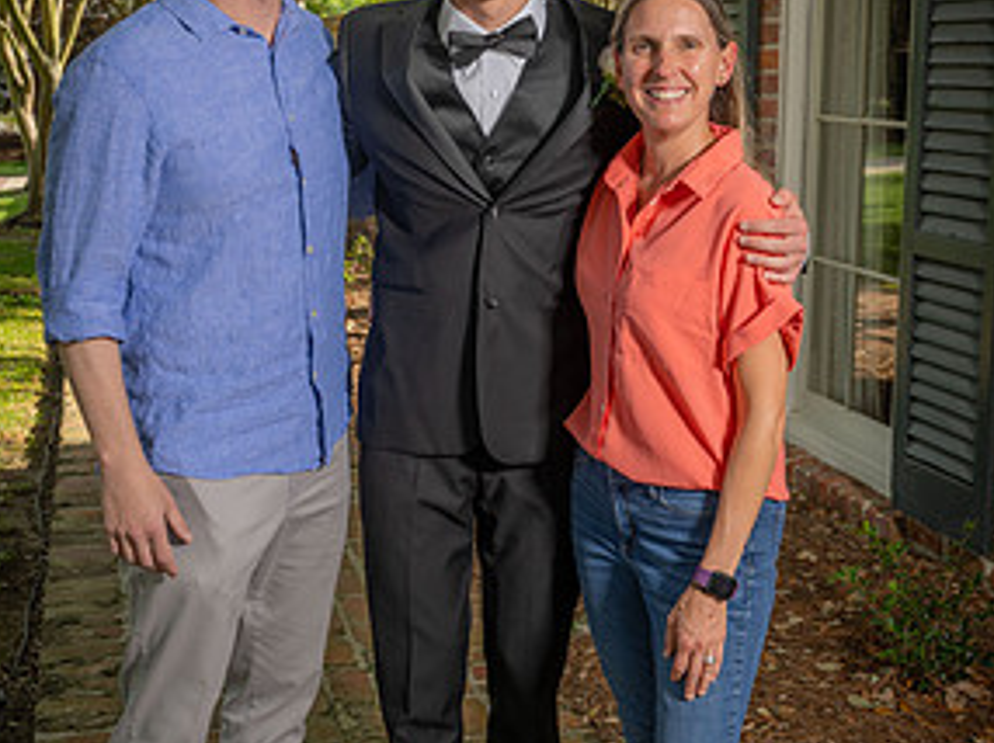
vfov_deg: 26.1
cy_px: 375
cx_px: 494
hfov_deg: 34.4
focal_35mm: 56
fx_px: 1607
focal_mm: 37
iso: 100
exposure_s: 1/160
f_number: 5.6
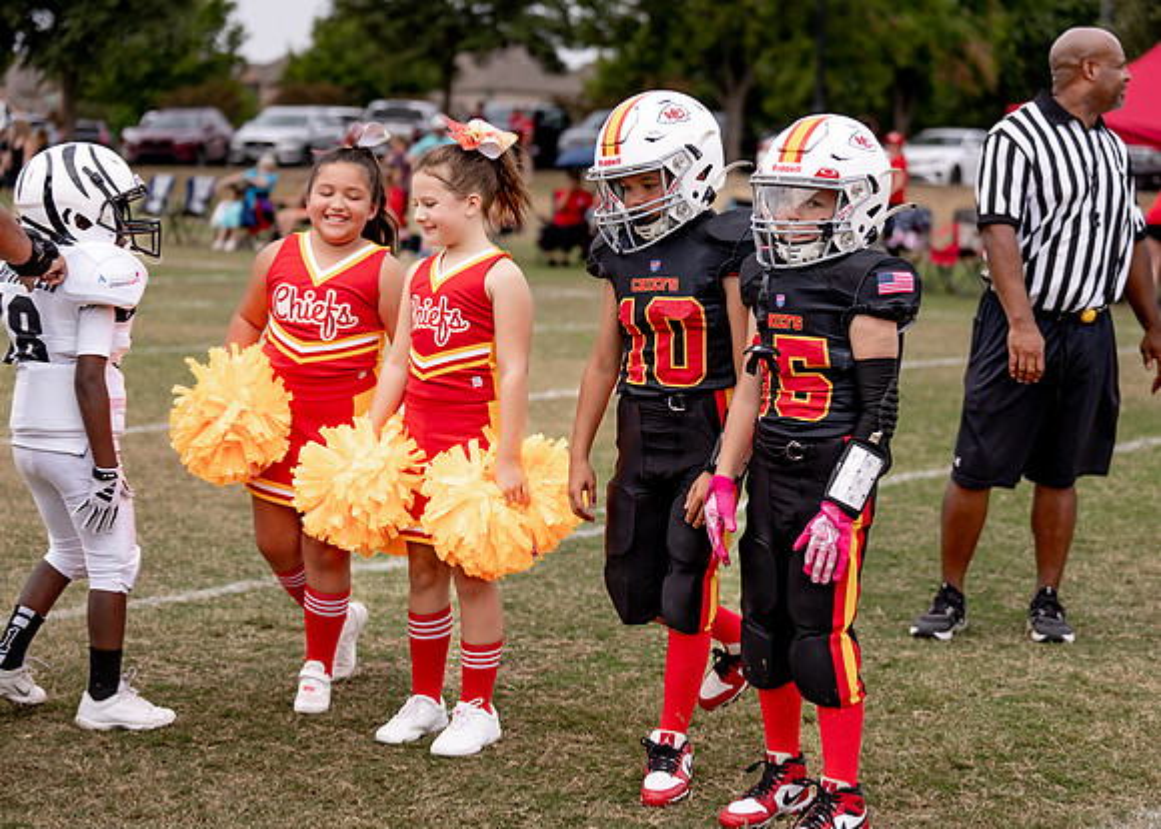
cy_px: 414
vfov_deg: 19.1
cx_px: 580
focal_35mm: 75
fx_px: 2465
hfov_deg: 26.5
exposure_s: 1/2000
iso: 160
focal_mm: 70
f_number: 2.8
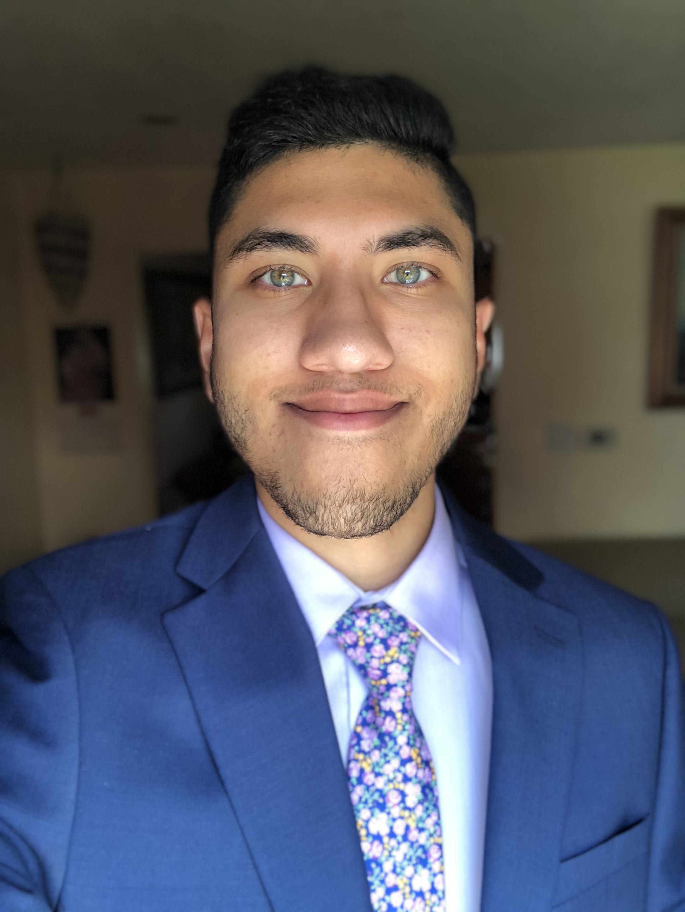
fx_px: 843
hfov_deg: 44.2
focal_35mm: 32
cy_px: 456
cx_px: 342
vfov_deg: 56.8
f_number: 2.2
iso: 25
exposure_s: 1/32
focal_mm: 2.87
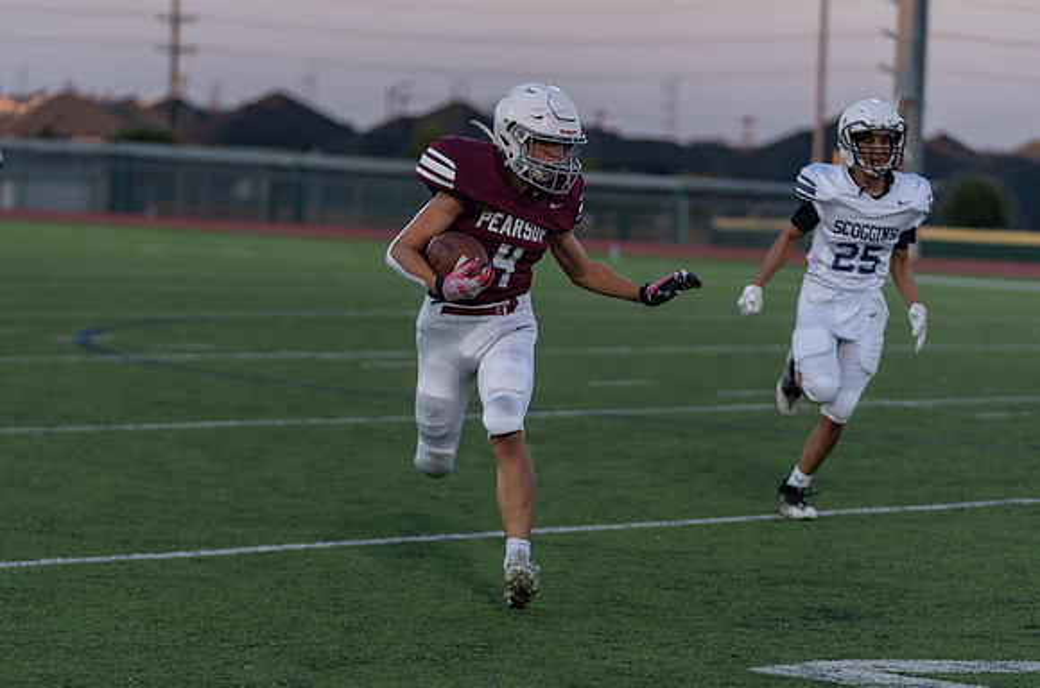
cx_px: 488
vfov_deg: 9.1
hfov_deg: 13.8
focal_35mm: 149
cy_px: 370
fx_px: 4305
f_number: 2.8
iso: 640
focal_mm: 120
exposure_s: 1/1250
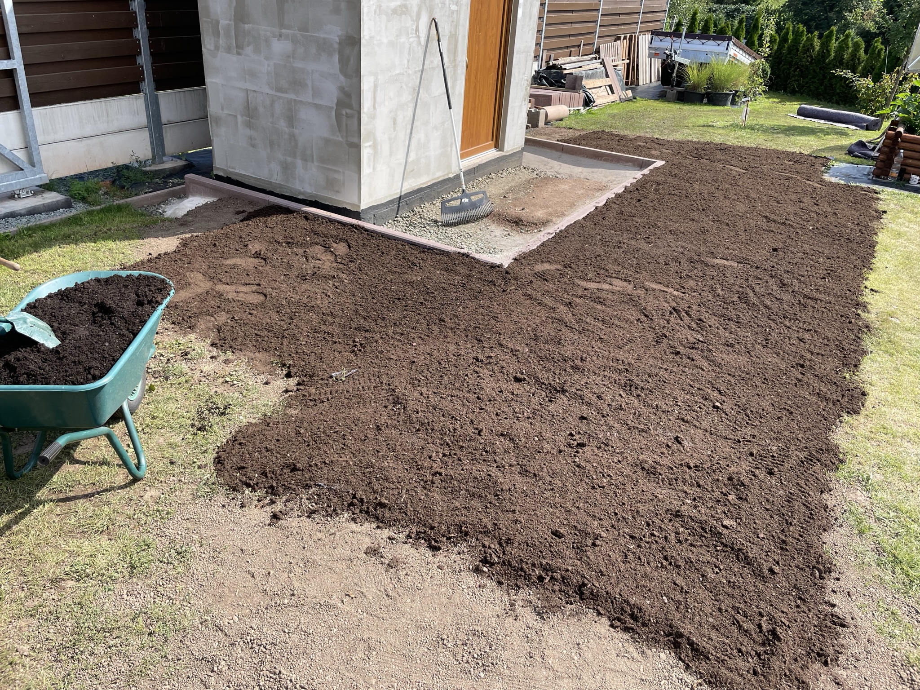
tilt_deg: -27.2
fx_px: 691
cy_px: 345
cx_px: 460
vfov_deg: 53.1
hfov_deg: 67.3
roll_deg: -4.7
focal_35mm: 26
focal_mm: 4.2
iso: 32
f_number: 1.6
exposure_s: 1/1366
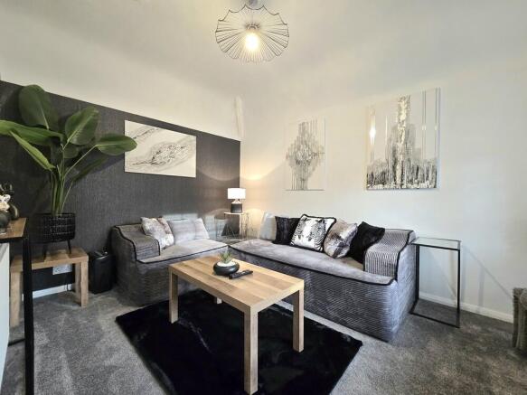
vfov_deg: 89.9
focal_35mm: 13
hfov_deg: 106.2
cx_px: 264
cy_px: 198
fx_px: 198
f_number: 2.2
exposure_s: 1/50.3
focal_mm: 2.2
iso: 200
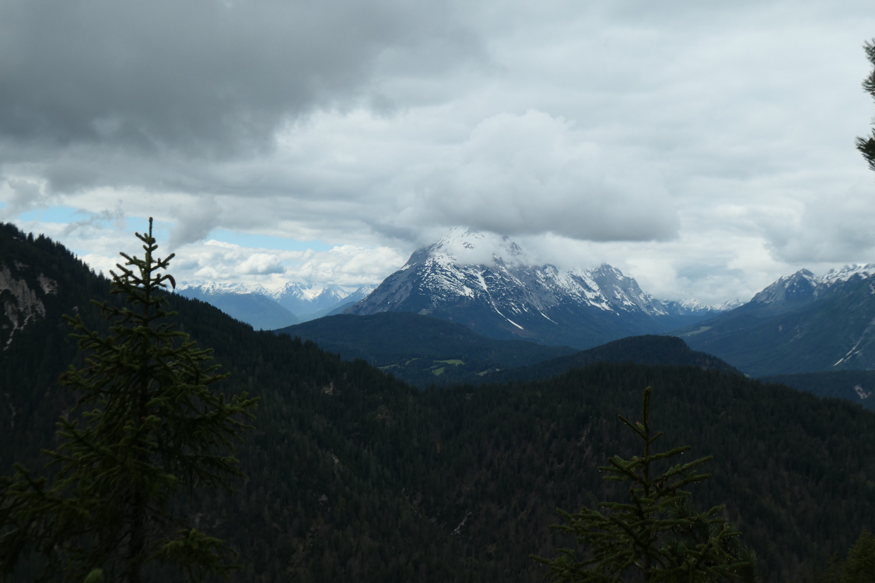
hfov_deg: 37.5
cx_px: 438
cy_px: 292
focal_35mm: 53
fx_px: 1288
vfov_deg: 25.5
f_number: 6.3
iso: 200
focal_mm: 19.3
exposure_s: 1/1000
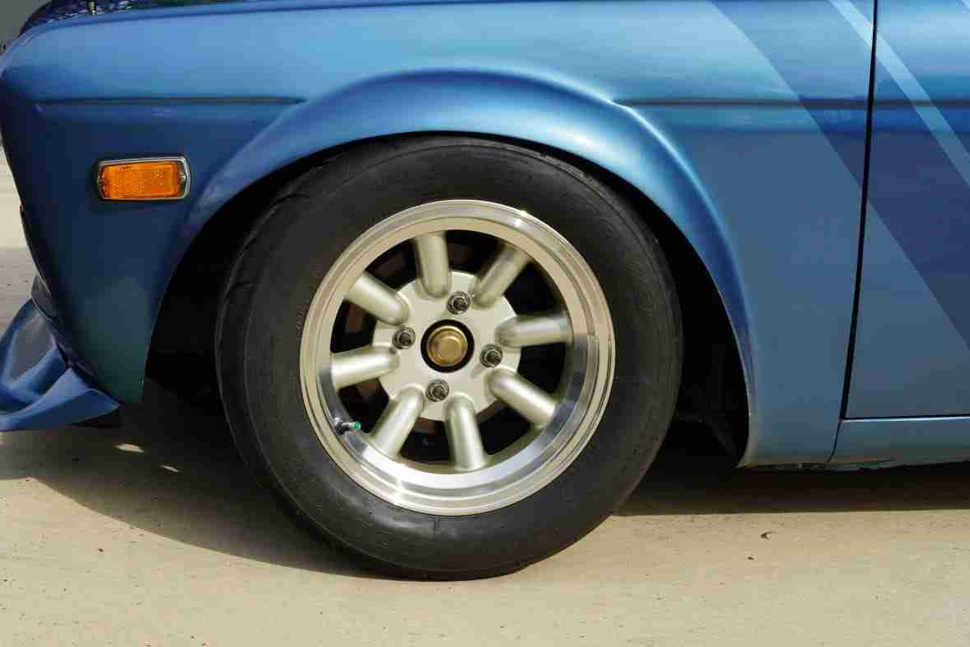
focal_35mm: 62
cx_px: 436
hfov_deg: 32.4
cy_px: 221
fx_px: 1670
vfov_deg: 21.8
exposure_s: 1/125
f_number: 8
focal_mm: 30
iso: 100
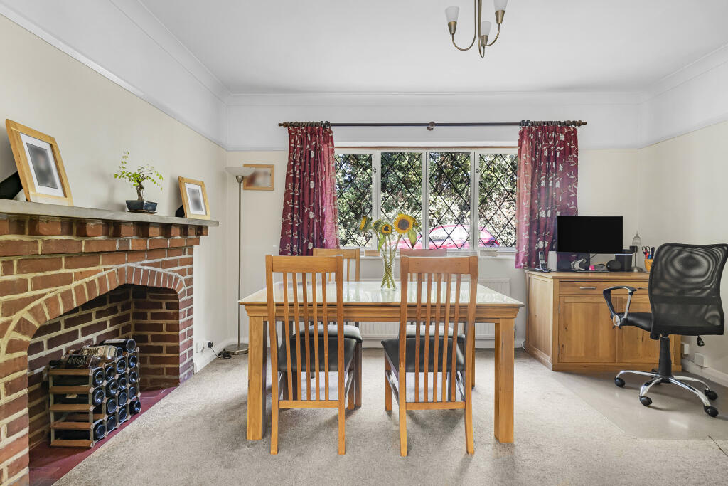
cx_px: 364
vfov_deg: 67.4
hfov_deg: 90.0
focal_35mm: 18
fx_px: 364
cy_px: 243
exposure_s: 1/5
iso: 640
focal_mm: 18
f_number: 8
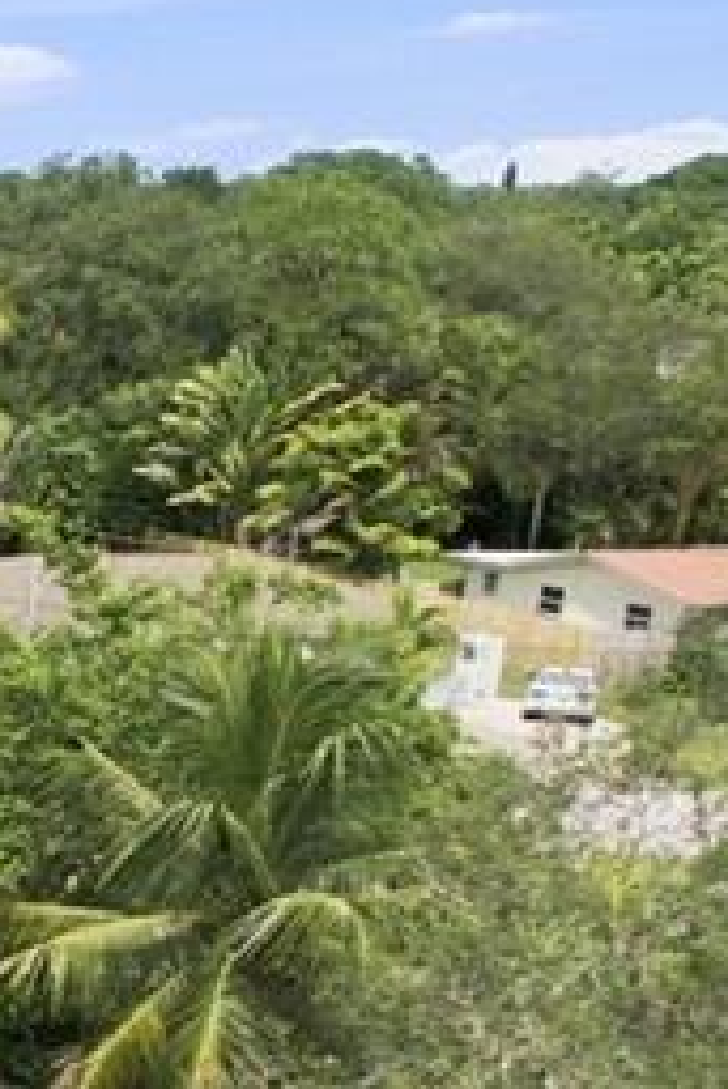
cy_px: 1083
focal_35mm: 88
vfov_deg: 22.3
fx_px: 2666
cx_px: -1230
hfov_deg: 11.5
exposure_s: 1/2000
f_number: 2.8
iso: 120
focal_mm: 8.4
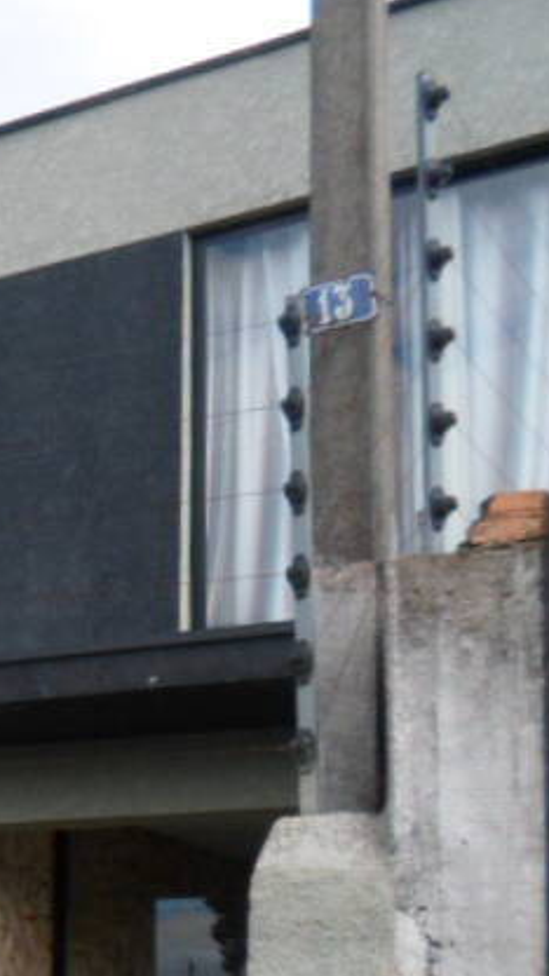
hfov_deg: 15.8
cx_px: -375
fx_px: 1734
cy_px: 826
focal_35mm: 67
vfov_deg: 30.4
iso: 80
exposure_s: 1/750
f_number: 2.5
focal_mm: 4.5
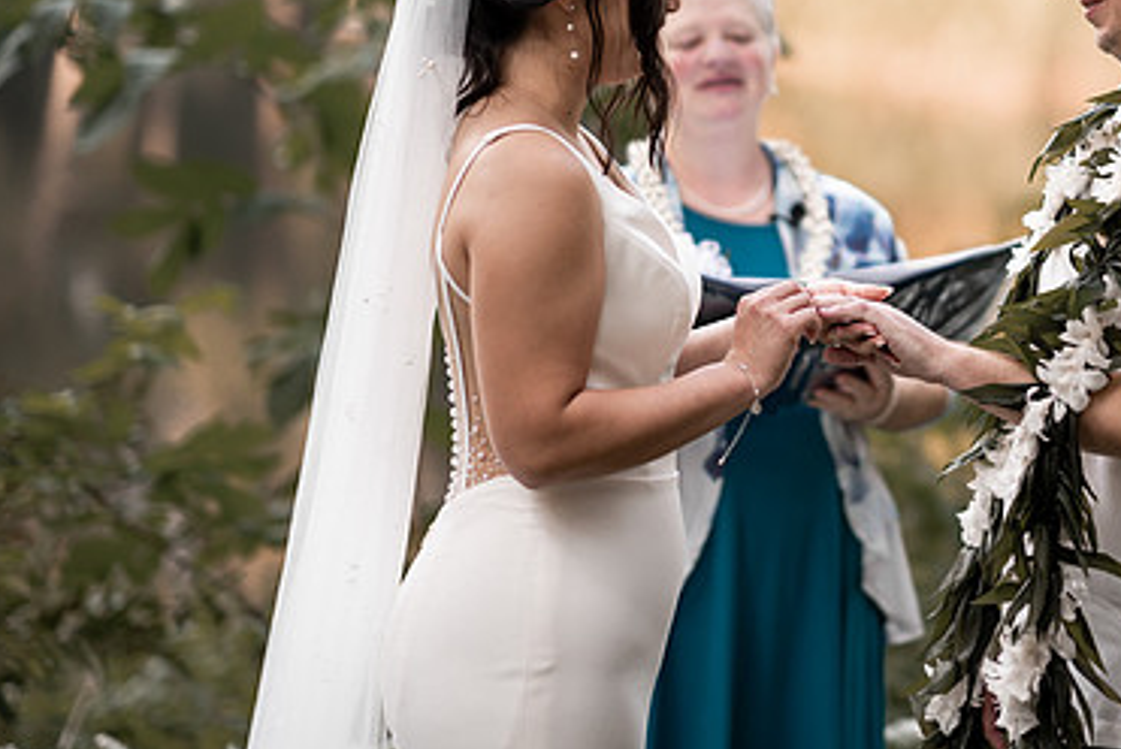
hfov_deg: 14.2
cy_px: 183
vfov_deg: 9.6
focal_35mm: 143
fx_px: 4456
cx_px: 925
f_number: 1.4
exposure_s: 1/1000
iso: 100
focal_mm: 85
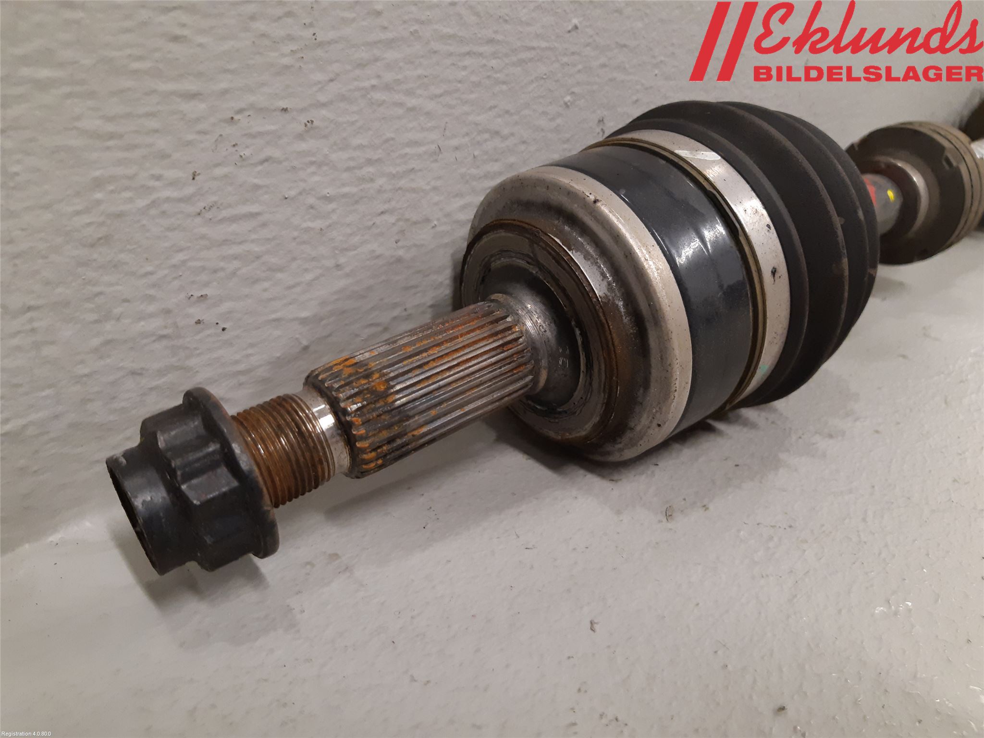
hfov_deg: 67.3
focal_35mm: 26
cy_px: 369
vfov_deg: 53.1
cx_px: 492
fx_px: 739
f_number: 1.7
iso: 200
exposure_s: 1/50
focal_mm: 3.93
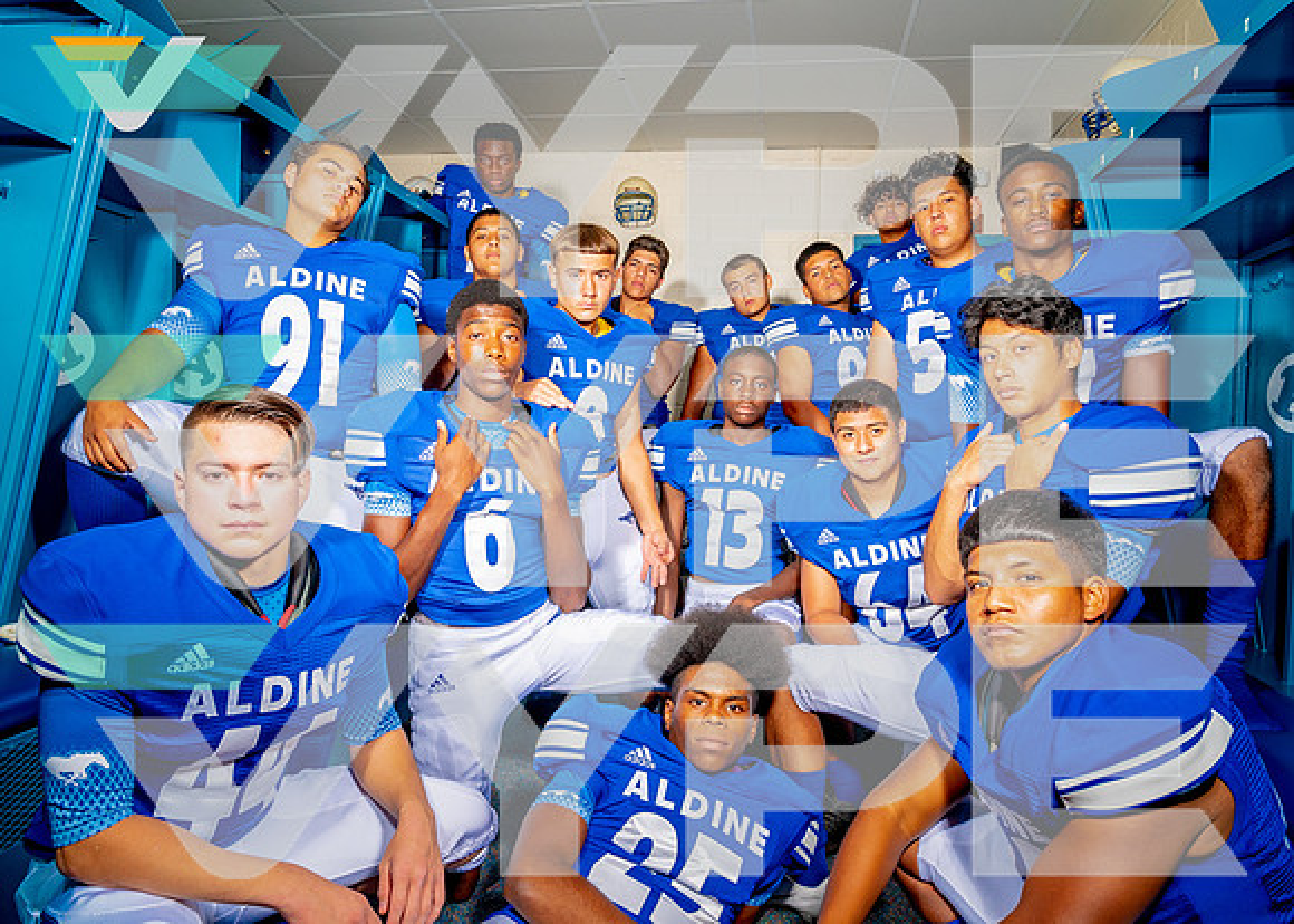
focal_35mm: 25
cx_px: 648
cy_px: 462
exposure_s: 1/125
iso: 160
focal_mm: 24
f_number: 11
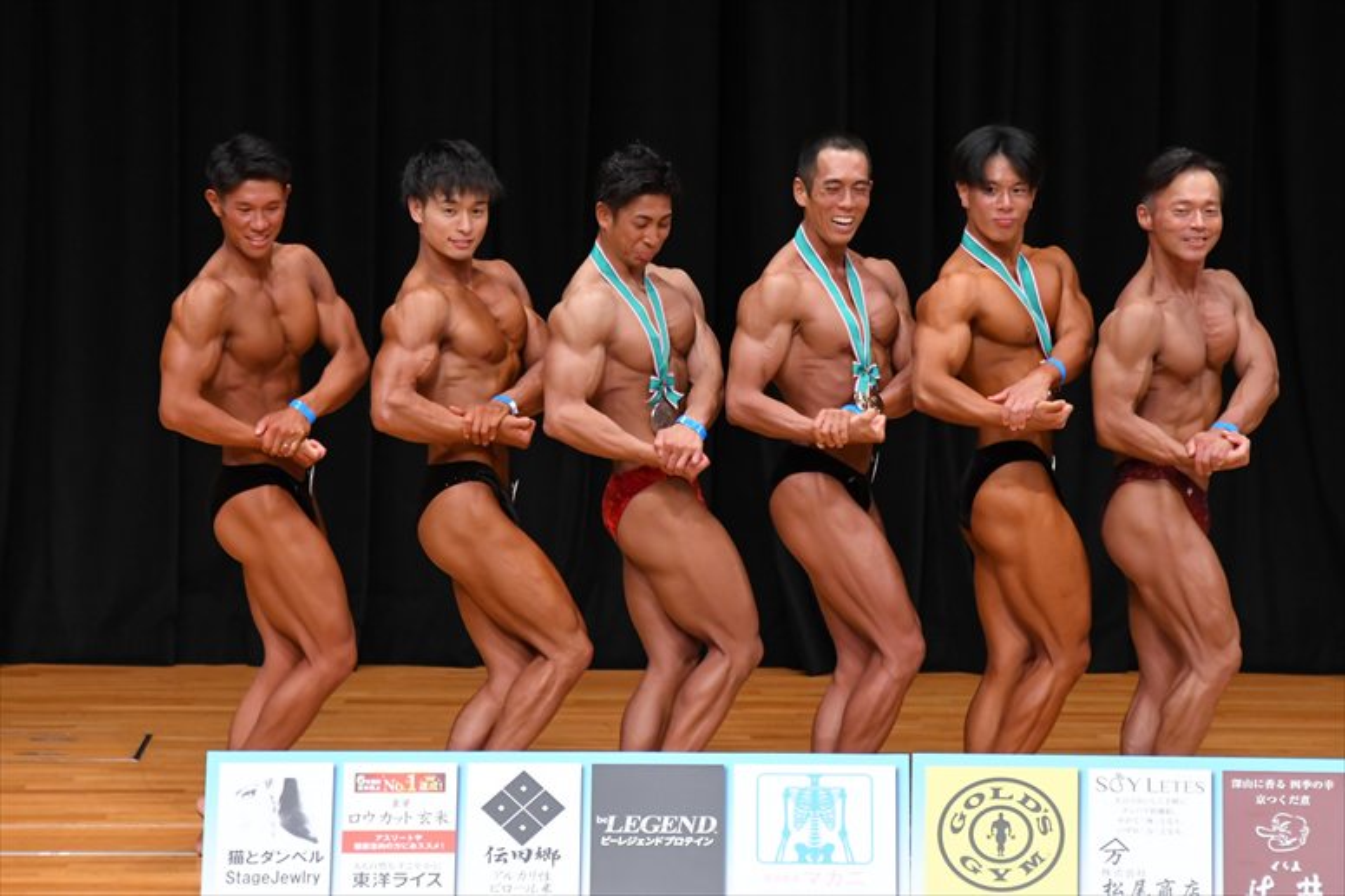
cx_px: 672
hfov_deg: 7.6
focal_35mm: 270
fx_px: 10083
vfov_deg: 5.1
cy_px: 448
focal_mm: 180
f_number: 5.6
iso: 3200
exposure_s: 1/400
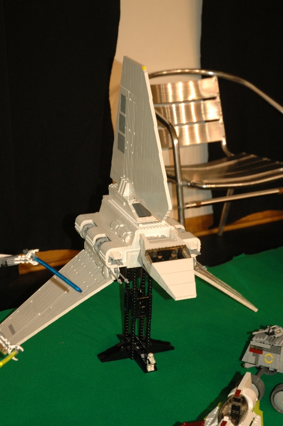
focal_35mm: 72
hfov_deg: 18.9
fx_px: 852
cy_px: 213
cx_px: 142
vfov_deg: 28.1
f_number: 4.5
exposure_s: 1/60
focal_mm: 48
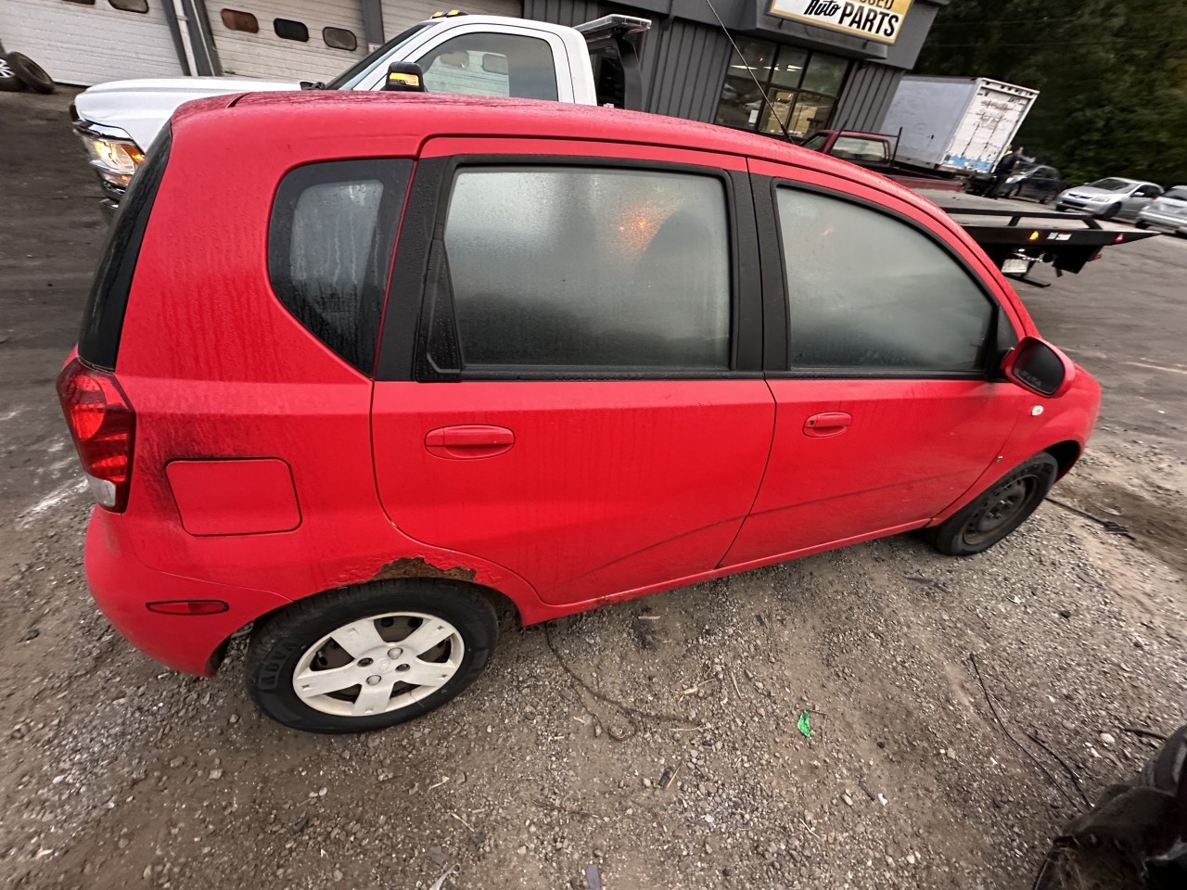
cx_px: 594
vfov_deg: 85.7
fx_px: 480
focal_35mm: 14
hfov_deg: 102.1
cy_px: 445
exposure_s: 1/99
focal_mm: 2.22
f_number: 2.2
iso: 250
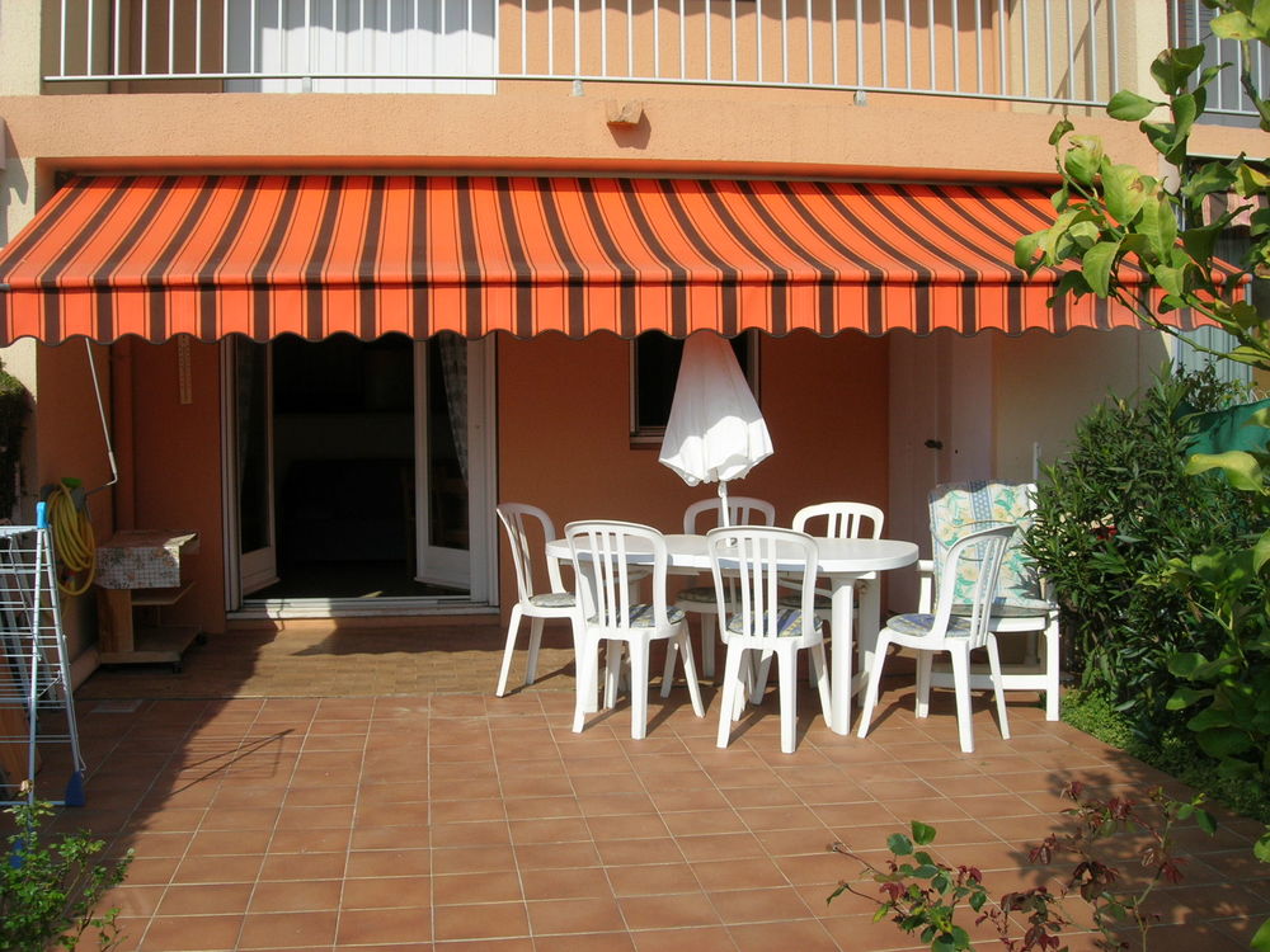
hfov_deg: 49.0
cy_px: 476
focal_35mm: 38
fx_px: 1394
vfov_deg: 37.7
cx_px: 635
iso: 64
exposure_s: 1/706
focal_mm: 7.8
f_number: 4.8
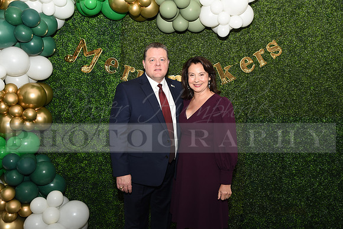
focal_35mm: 32
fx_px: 305
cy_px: 114
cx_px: 172
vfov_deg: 41.1
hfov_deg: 58.7
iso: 100
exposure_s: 1/60
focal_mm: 32
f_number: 4
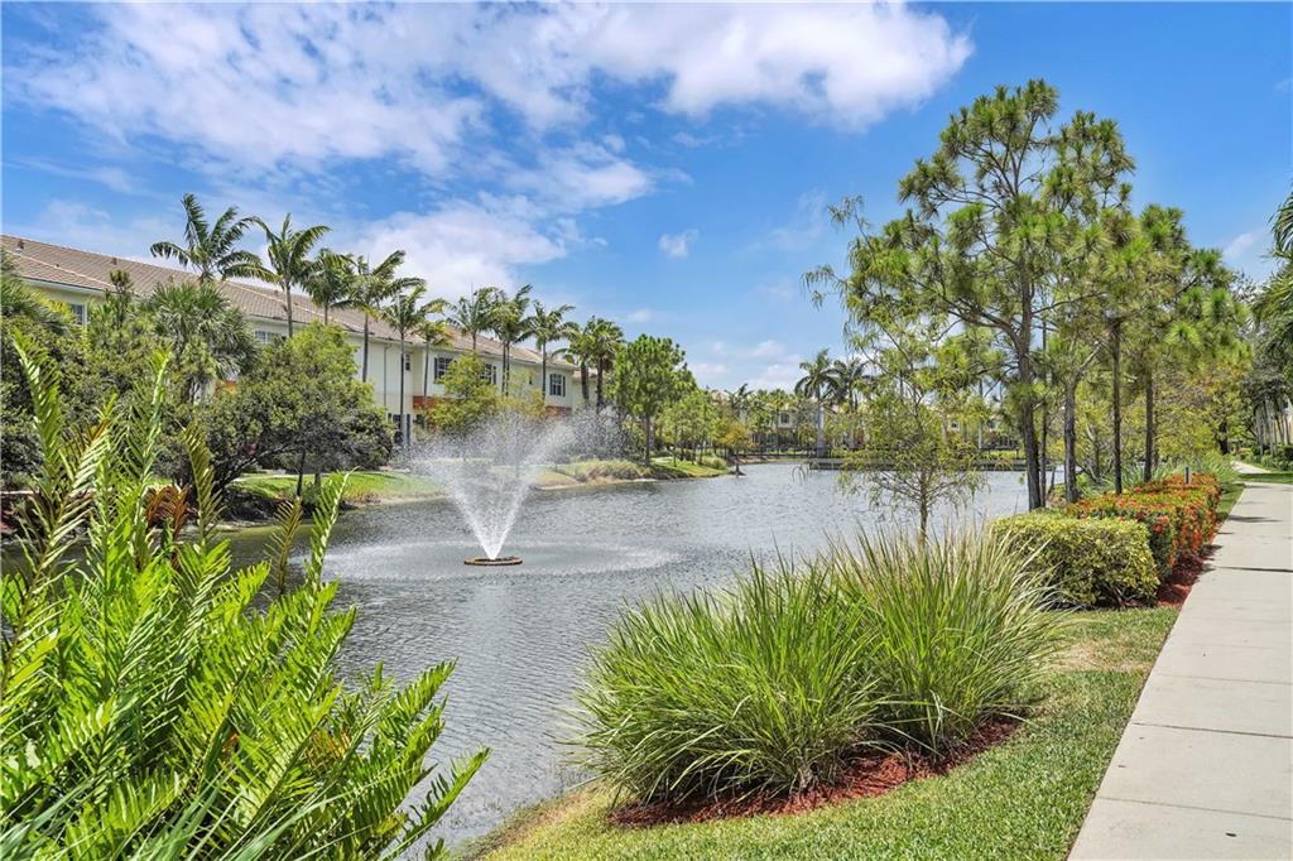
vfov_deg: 37.8
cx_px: 646
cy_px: 430
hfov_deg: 54.4
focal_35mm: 35
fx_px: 1257
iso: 1600
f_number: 8
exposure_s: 1/4000
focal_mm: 35
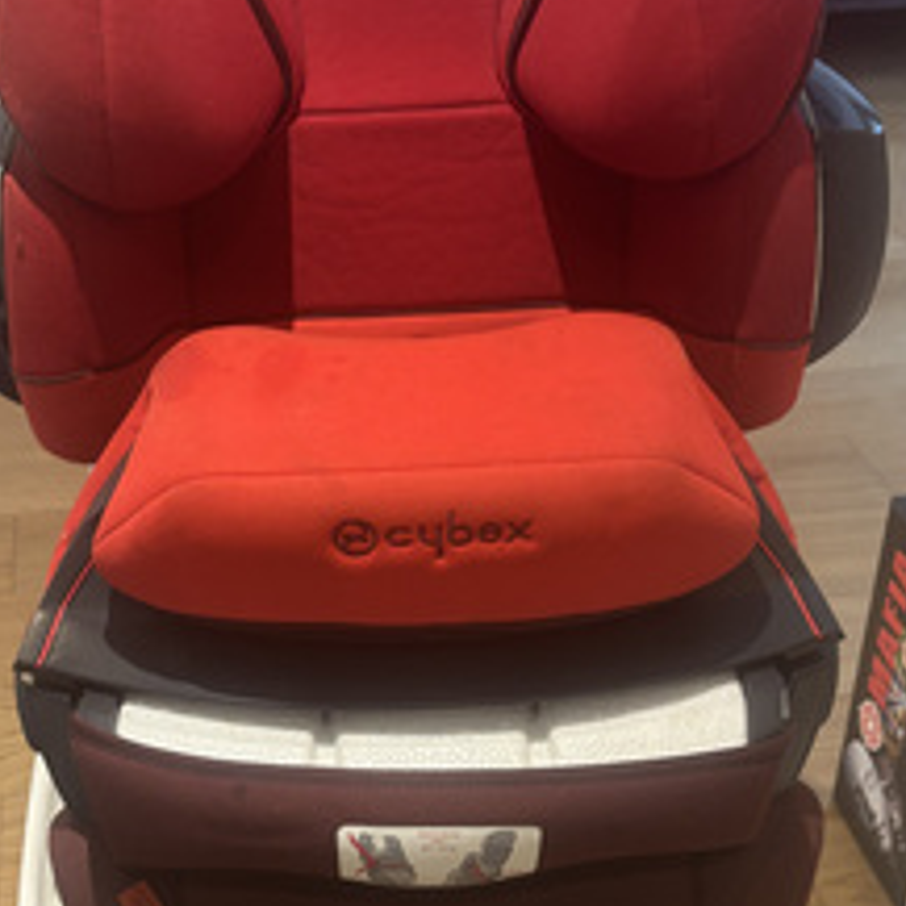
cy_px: 509
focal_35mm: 53
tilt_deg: -33.7
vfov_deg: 32.2
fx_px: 1569
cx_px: 395
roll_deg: +0.5
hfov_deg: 32.2
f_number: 1.6
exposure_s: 1/50
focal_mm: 5.96
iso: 250
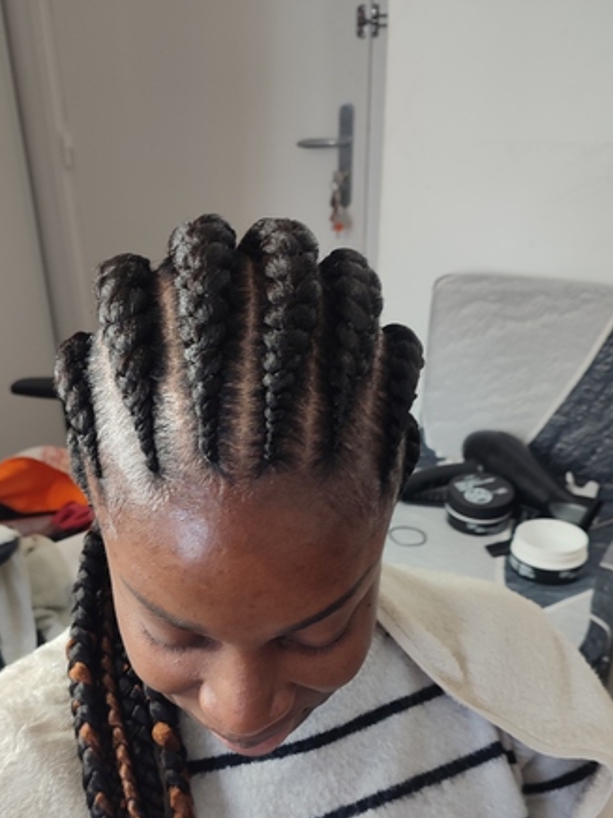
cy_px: 550
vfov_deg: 54.2
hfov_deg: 42.9
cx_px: 270
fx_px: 779
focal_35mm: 33
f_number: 1.89
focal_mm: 5.89
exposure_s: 1/33
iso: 183
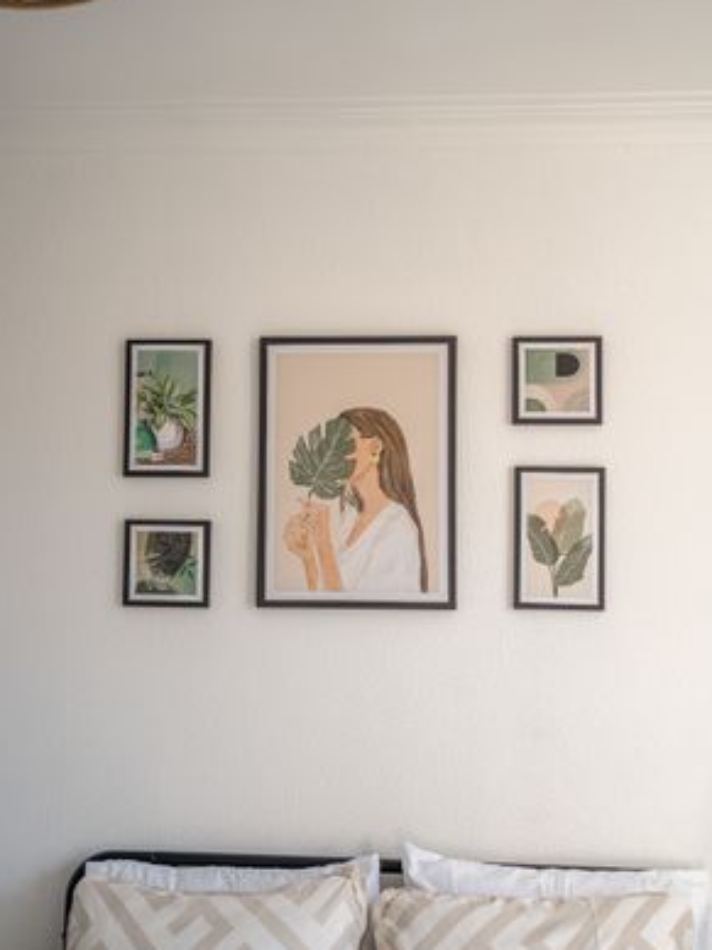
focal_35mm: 39
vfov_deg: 47.9
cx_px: 355
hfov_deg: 36.8
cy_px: 475
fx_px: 1070
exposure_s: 1/125
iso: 50
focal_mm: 35
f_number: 2.2
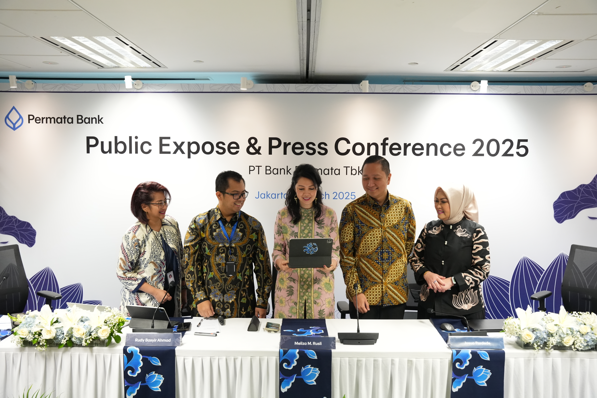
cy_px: 199
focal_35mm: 32
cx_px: 298
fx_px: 539
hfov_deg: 58.0
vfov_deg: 40.5
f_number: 4.5
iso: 3200
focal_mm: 32.5
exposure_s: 1/100
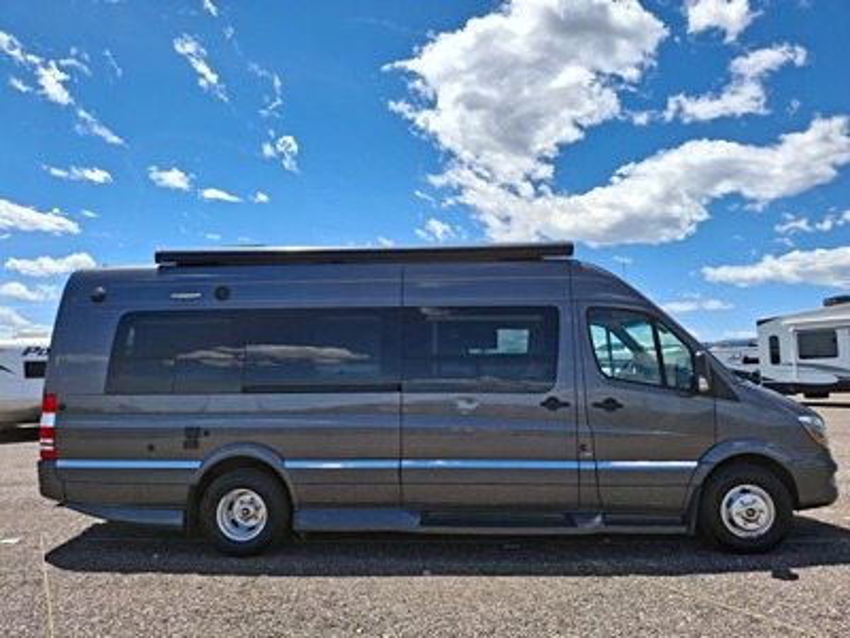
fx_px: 614
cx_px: 425
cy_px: 319
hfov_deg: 69.4
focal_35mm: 25
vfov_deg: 54.9
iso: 32
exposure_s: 1/2577
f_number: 1.8
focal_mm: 4.69
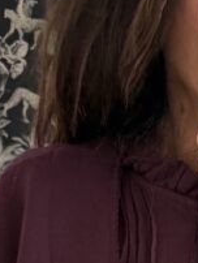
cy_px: 616
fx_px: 868
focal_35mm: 114
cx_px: 205
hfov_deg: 12.8
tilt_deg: -43.8
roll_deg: -14.6
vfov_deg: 13.2
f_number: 1.78
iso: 160
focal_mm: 6.76
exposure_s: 1/121
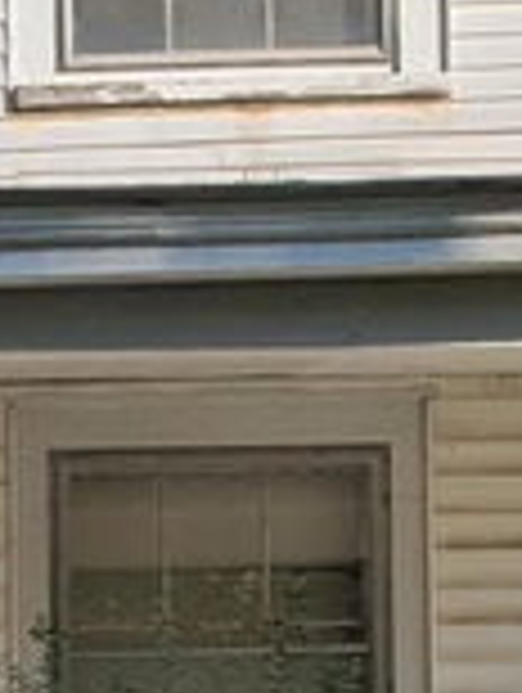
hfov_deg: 7.0
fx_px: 3750
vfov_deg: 10.3
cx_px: -1154
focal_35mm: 187
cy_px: 986
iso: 22
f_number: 1.68
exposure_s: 1/1471
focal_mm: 6.9
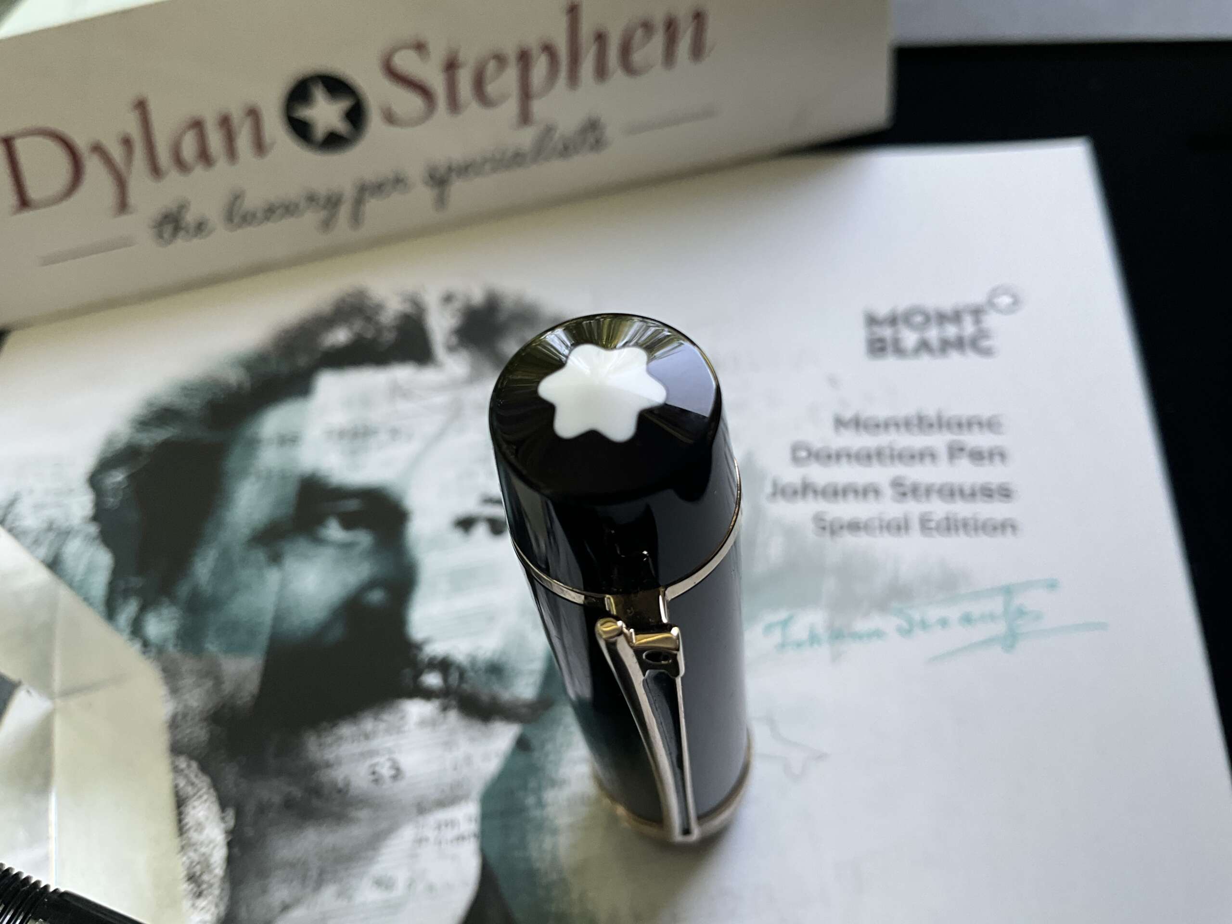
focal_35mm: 29
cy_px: 462
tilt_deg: -57.0
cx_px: 616
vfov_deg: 48.2
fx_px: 1032
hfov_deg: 61.7
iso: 40
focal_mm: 3
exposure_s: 1/122
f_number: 1.8
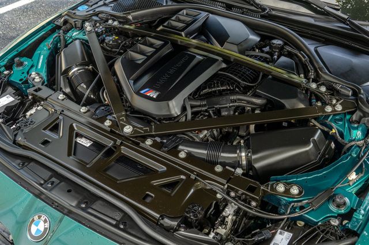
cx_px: 205
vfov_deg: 35.9
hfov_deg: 51.8
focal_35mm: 37
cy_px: 119
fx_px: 379
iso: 640
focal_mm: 31
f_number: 8
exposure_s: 1/80
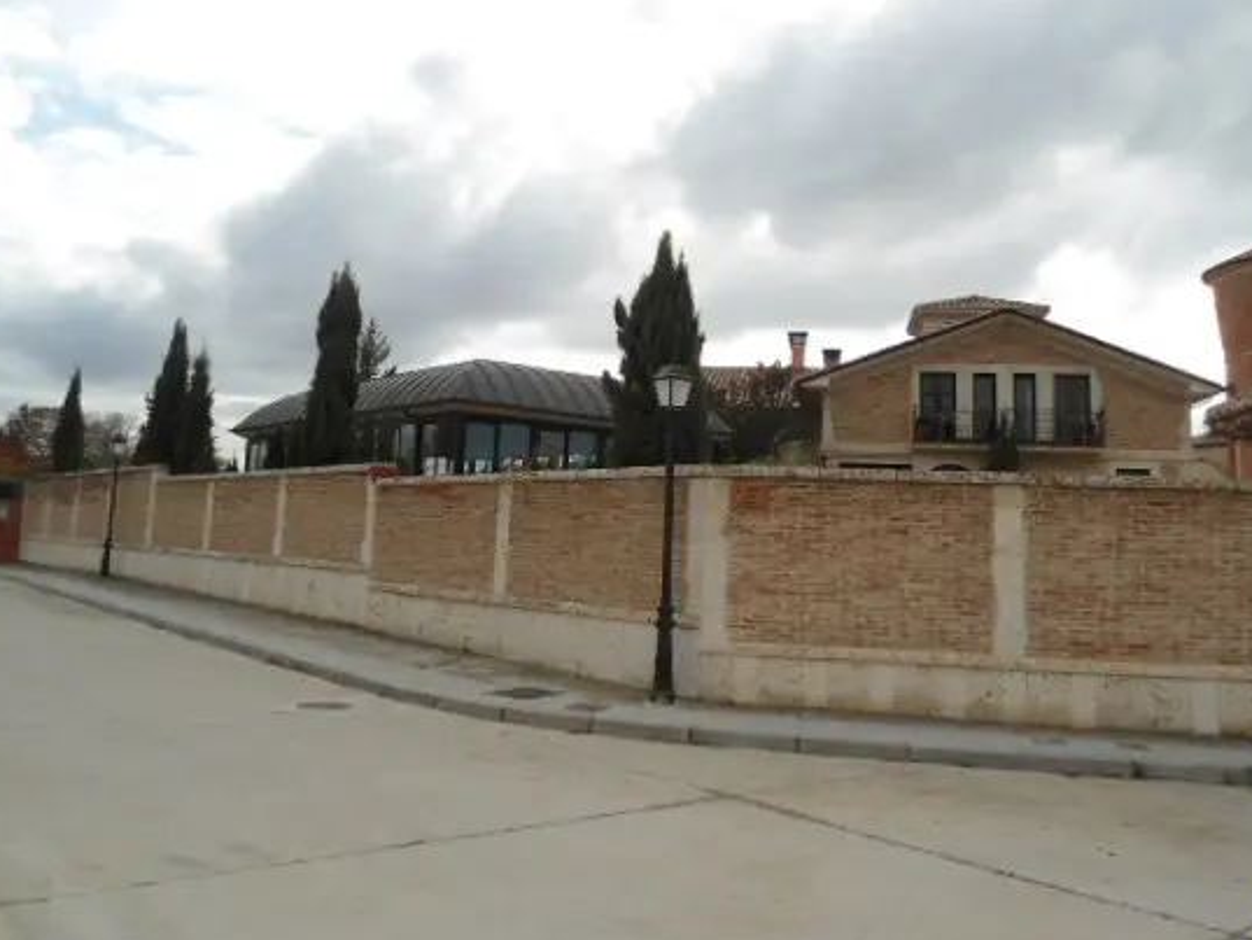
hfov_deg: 58.1
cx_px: 718
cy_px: 429
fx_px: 1121
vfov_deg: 45.4
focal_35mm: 31
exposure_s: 1/125
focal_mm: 4.7
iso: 80
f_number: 8
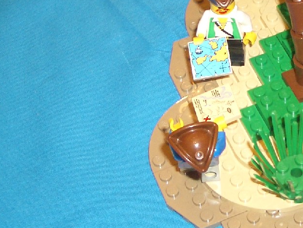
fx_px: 849
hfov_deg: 19.6
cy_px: 47
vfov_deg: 15.2
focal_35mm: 97
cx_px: 314
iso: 100
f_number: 2.6
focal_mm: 5.8
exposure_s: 1/60
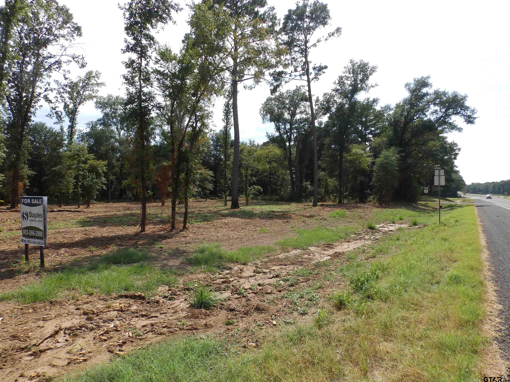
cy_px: 191
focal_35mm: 22
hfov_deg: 76.4
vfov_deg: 61.1
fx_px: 324
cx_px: 255
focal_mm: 4
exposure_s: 1/640
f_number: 4.5
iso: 80
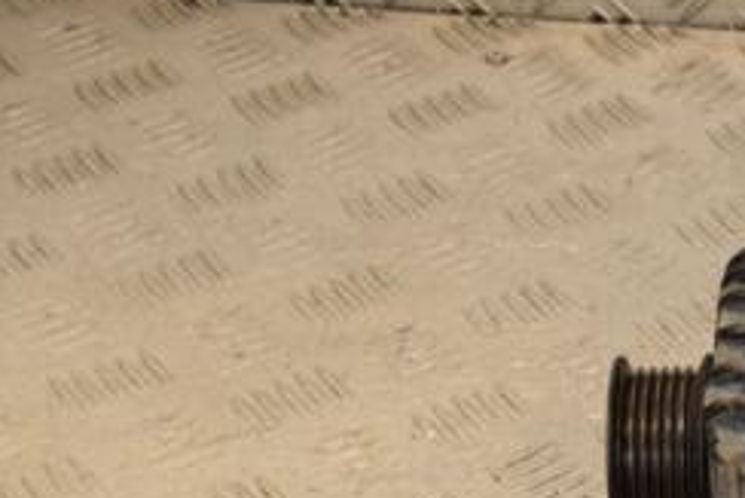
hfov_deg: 14.3
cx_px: 840
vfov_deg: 9.8
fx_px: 2899
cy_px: 394
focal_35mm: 140
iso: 800
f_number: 8
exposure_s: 1/200
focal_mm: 38
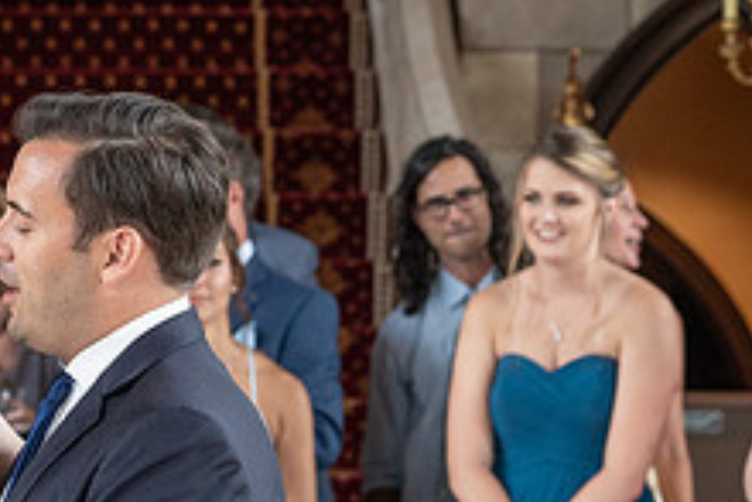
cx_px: -28
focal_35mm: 240
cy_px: 439
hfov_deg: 8.5
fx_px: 5016
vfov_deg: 5.7
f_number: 5
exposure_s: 1/250
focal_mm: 81
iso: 1000
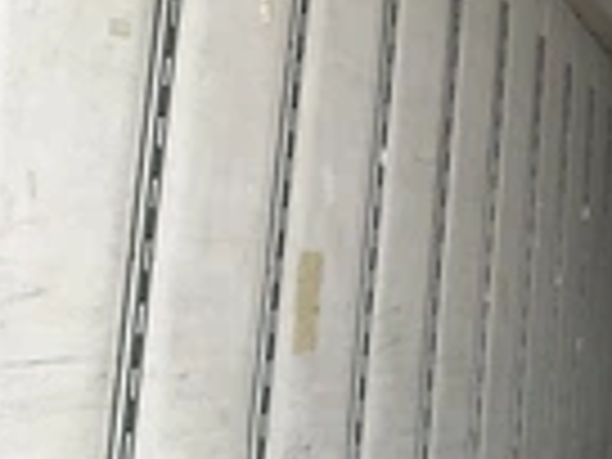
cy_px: 40
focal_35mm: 85
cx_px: 896
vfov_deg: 17.1
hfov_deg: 20.1
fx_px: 1503
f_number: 1.8
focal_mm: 3
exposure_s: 1/122
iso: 40
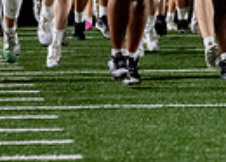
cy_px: -77
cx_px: 312
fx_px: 2755
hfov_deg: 4.7
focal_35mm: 429
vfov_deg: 3.4
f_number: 2.8
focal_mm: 70
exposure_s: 1/1250
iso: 4000
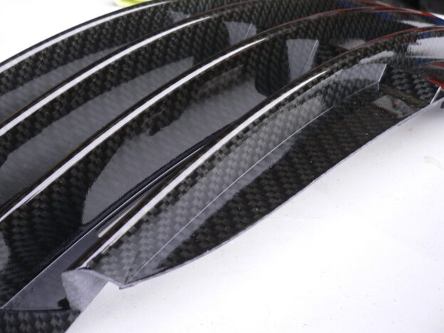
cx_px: 188
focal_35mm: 45
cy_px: 124
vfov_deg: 32.1
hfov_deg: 41.9
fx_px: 577
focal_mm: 5.8
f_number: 2.8
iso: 100
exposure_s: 1/40
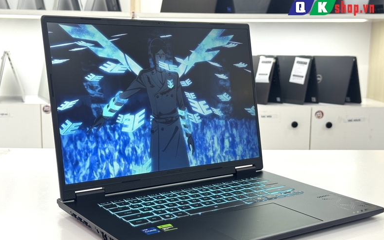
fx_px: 544
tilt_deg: -10.1
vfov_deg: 24.8
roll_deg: +0.0
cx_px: 194
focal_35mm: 52
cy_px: 137
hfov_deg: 38.9
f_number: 1.78
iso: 80
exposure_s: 1/100
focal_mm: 6.76
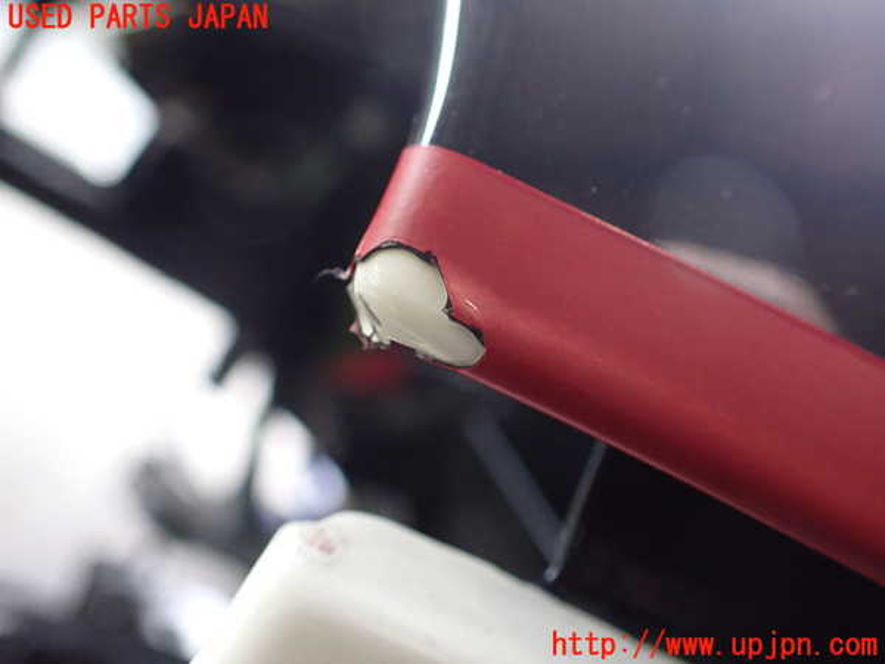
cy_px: 332
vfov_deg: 46.8
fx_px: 767
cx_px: 442
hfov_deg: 60.0
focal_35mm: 30
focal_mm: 5.4
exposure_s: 1/40
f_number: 2.3
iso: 800
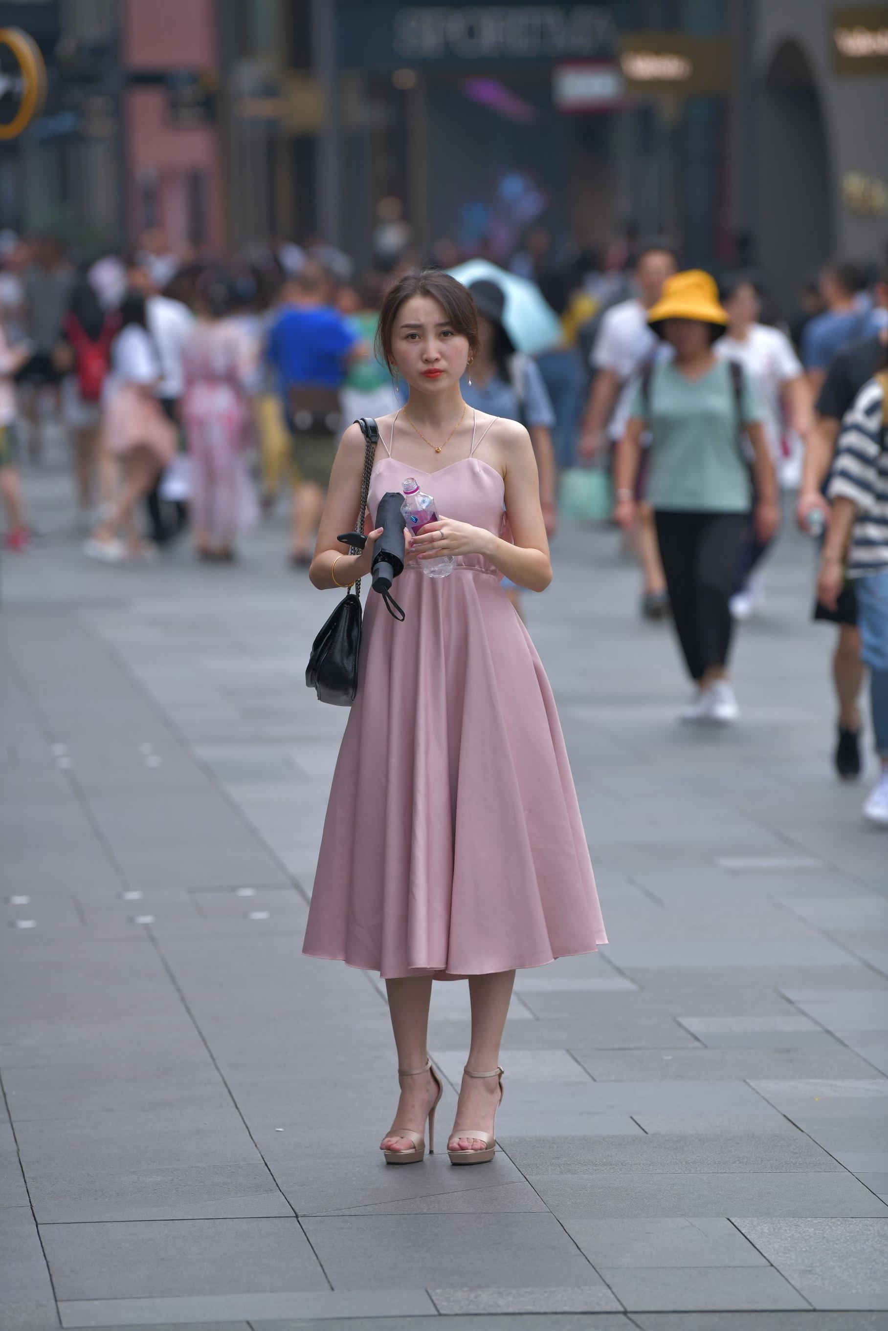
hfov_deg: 6.9
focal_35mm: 200
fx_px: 7399
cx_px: 444
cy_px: 666
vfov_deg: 10.3
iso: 320
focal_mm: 200
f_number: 4
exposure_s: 1/800
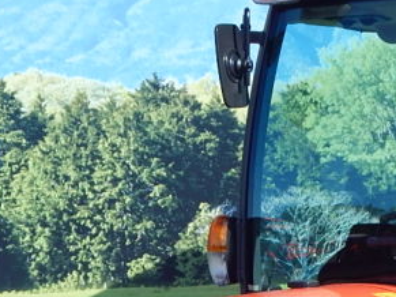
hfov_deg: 13.1
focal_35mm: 148
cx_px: 423
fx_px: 1692
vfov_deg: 9.9
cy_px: 362
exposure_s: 1/800
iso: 125
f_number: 3.6
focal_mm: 7.7
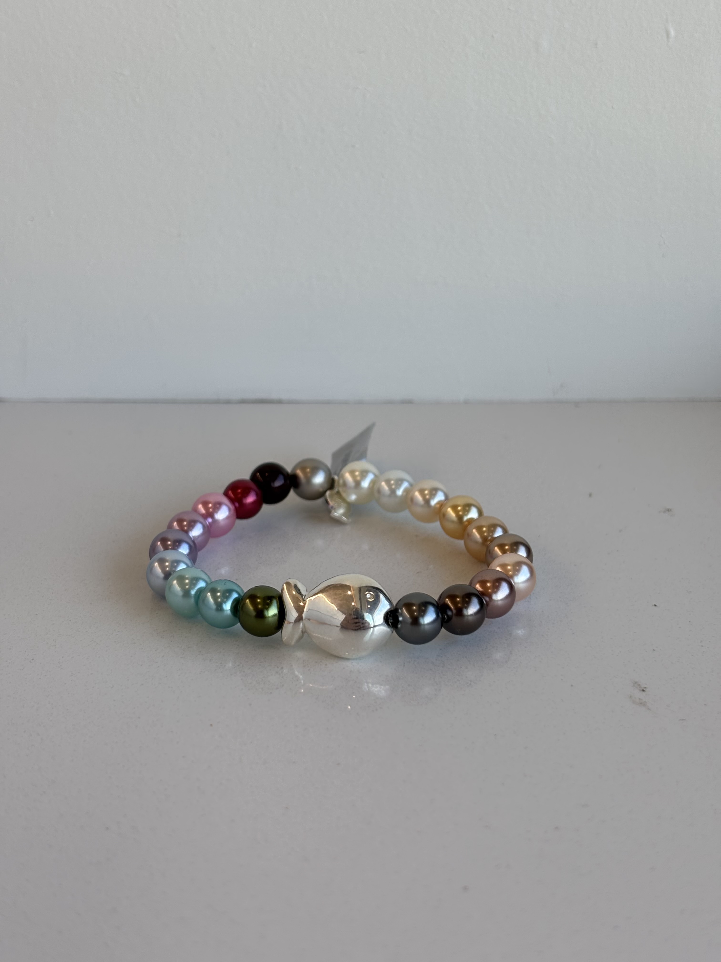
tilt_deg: -22.7
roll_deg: -0.5
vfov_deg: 36.8
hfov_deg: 28.0
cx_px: 360
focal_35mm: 52
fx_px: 1444
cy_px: 481
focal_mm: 5.96
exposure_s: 1/237
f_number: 1.6
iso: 32
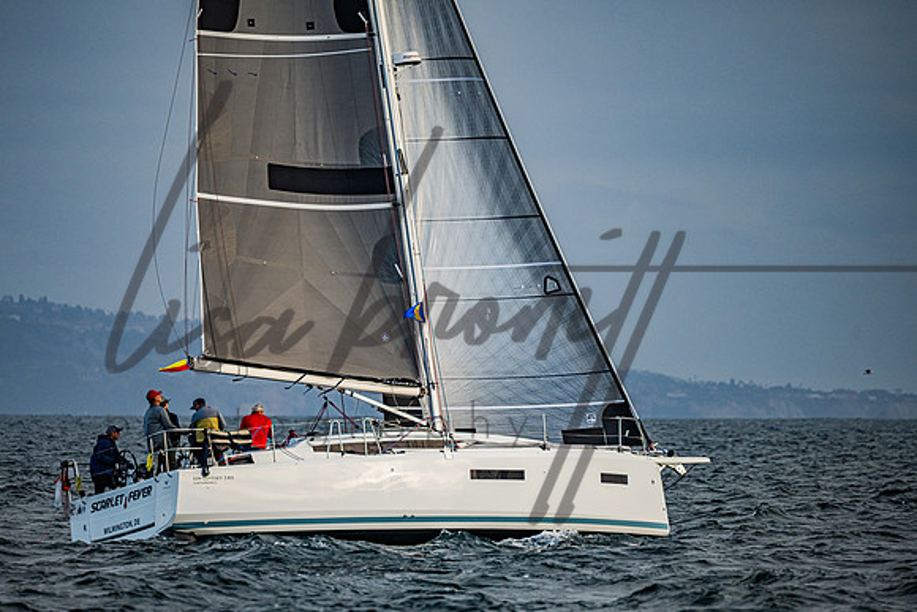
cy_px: 336
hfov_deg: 5.1
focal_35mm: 407
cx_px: 417
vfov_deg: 3.4
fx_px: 10379
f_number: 5.6
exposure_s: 1/2500
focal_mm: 360
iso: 640
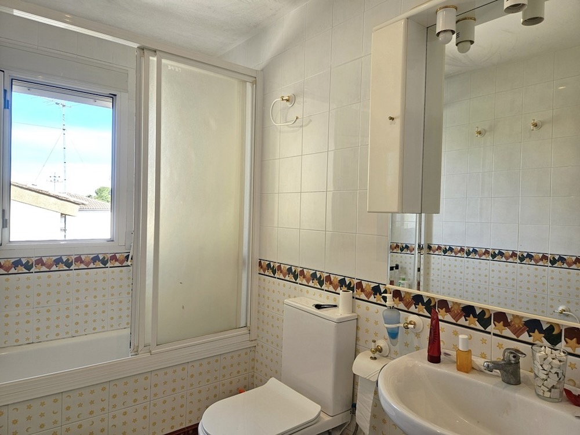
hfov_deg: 73.9
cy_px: 218
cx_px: 290
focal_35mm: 23
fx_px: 385
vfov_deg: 58.9
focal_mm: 5.4
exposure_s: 1/100
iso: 40
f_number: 1.8
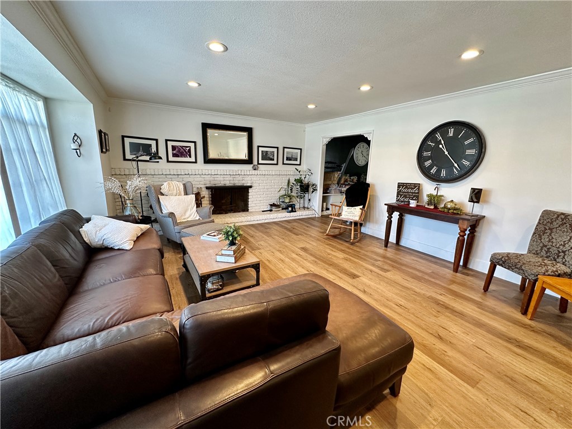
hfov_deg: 102.1
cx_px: 286
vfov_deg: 85.7
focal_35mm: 14
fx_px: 231
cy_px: 214
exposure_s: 1/60
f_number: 2.2
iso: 160
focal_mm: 2.22
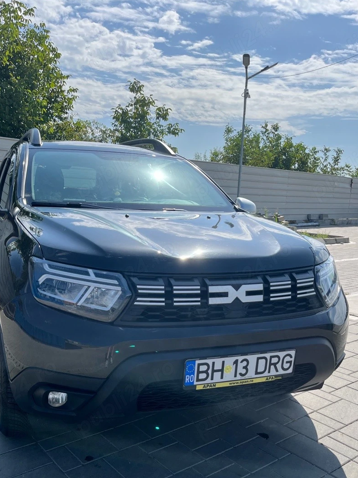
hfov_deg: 42.8
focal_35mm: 33
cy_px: 298
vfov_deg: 54.7
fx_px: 455
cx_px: 155
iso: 50
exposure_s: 1/4484
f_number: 1.6
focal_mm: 5.1
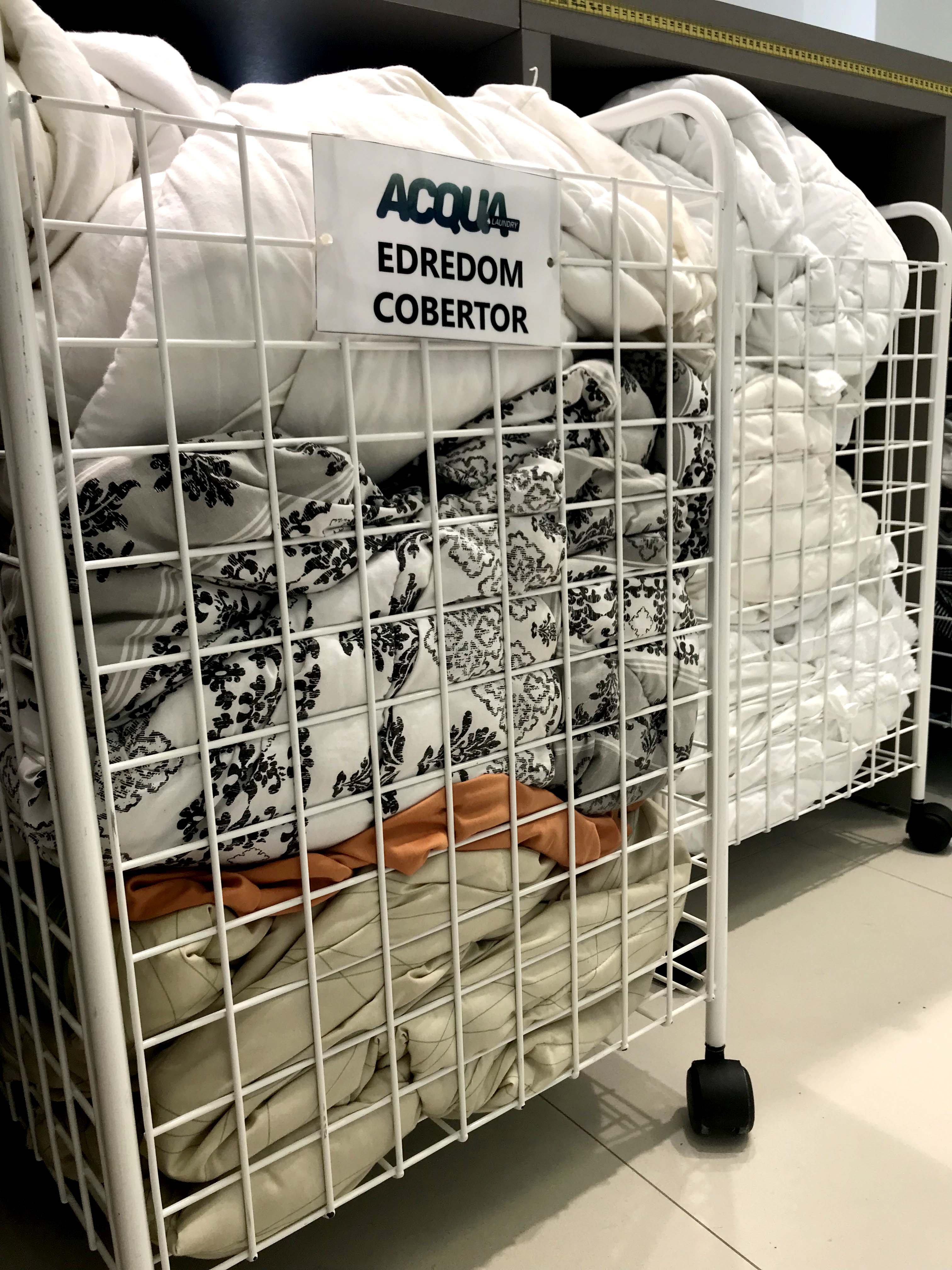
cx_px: 476
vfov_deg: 63.4
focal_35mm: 28
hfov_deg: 49.7
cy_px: 635
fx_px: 1027
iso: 25
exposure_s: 1/60
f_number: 1.8
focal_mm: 3.99
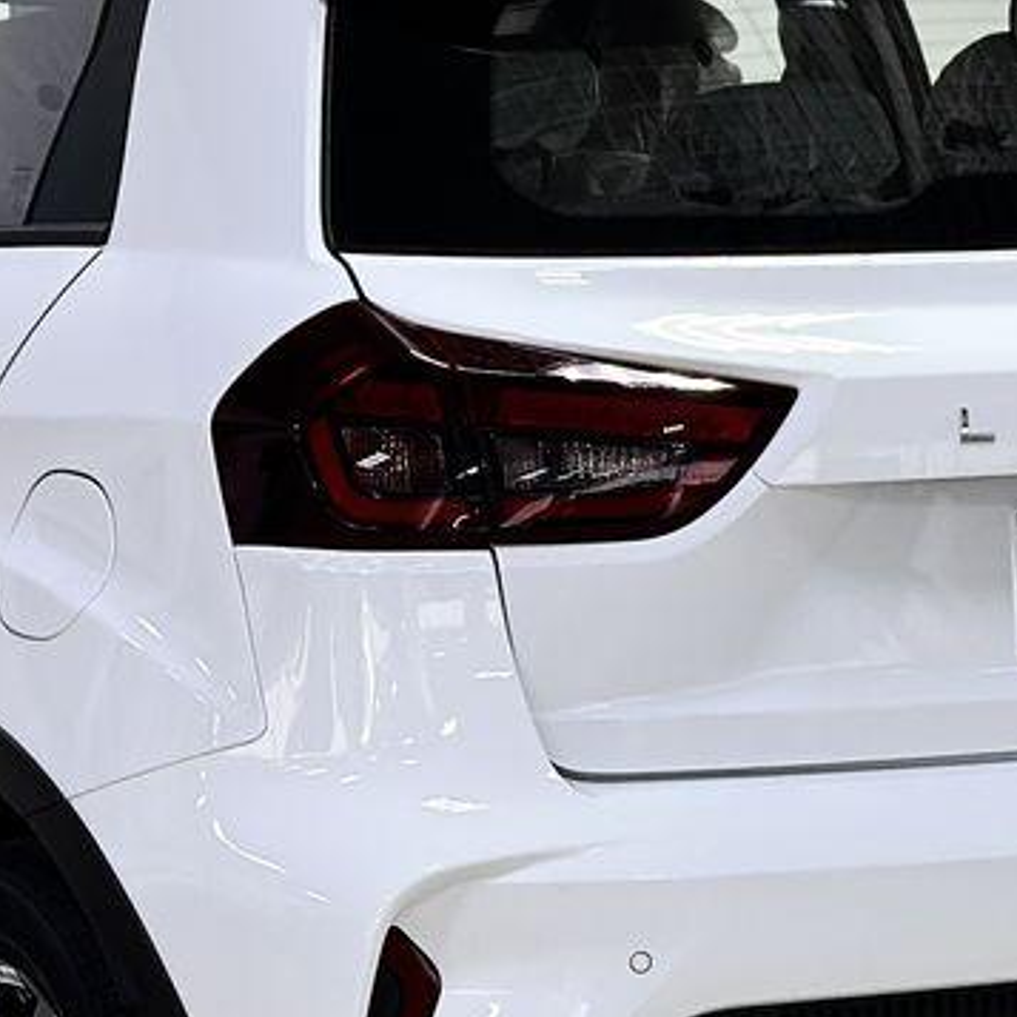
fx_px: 5684
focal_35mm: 171
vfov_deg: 10.2
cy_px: 578
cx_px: 399
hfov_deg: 10.2
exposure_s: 1/100
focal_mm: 6.86
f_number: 1.78
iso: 64
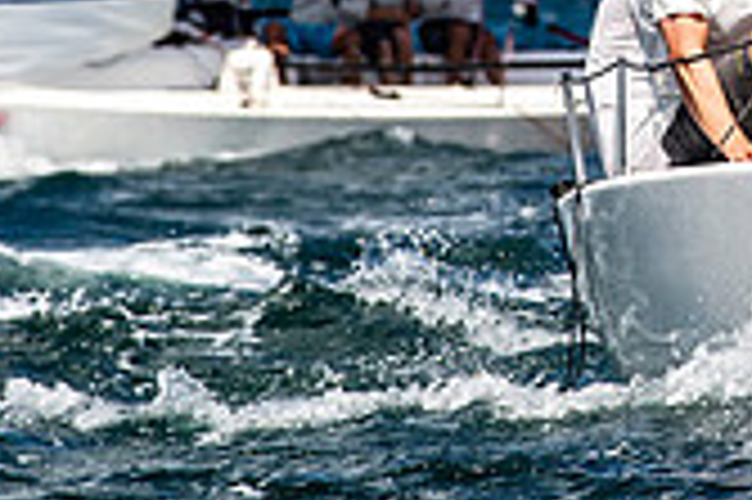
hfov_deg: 3.0
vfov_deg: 2.0
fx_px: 14462
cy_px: -234
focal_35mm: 693
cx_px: 914
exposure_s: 1/4000
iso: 500
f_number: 5.6
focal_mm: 200
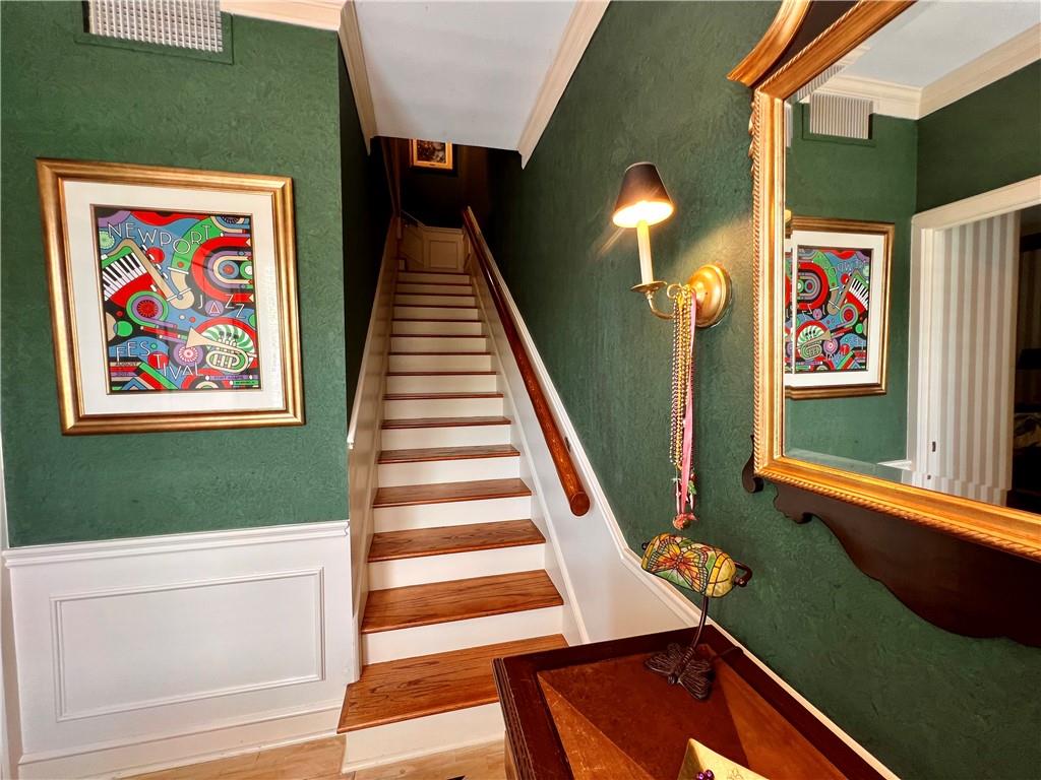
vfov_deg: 89.9
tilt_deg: -3.2
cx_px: 520
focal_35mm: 13
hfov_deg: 106.2
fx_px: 391
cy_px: 390
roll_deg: +0.2
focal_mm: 1.57
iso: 125
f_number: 1.8
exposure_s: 1/60
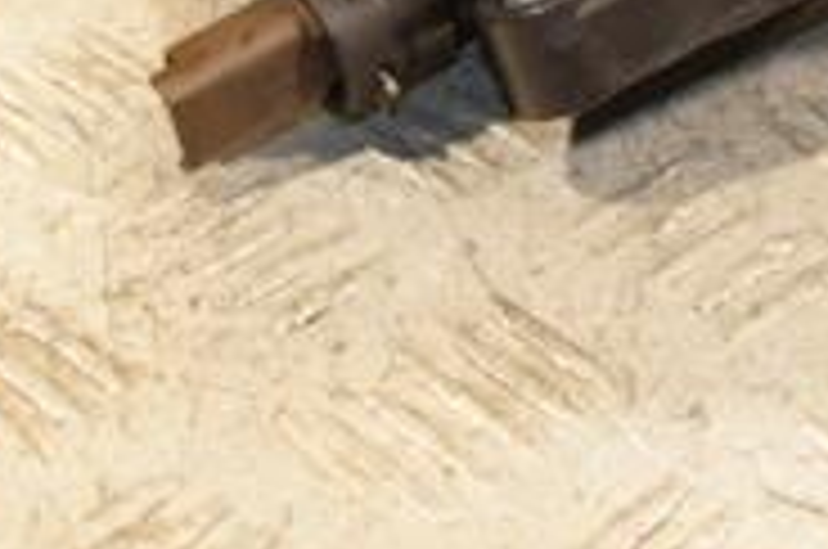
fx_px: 3375
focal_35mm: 147
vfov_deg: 9.0
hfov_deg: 13.8
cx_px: 850
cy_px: -306
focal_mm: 30
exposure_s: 1/160
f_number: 5
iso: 800
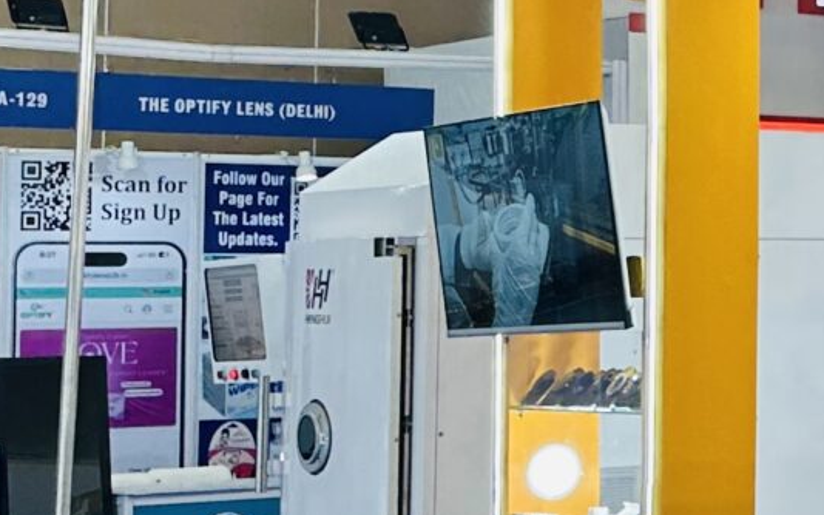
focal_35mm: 122
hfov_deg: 14.6
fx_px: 2740
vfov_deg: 10.7
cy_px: 117
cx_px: 1575
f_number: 1.78
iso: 64
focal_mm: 6.86
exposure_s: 1/117
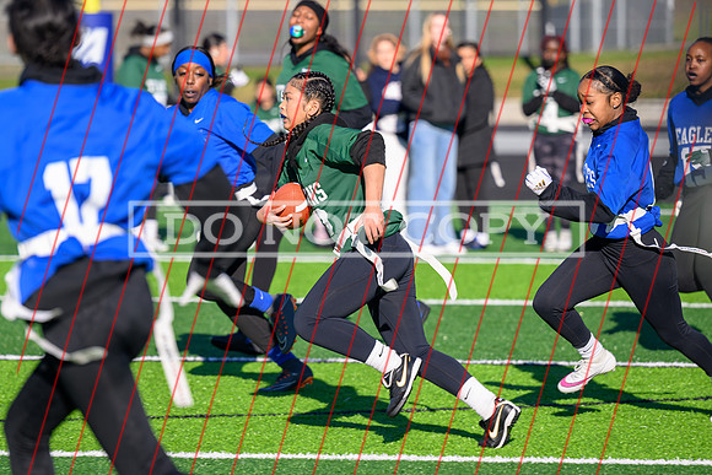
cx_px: 367
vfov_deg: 6.6
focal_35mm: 207
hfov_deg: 9.9
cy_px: 262
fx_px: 4104
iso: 64
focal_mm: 160
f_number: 3.2
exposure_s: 1/800
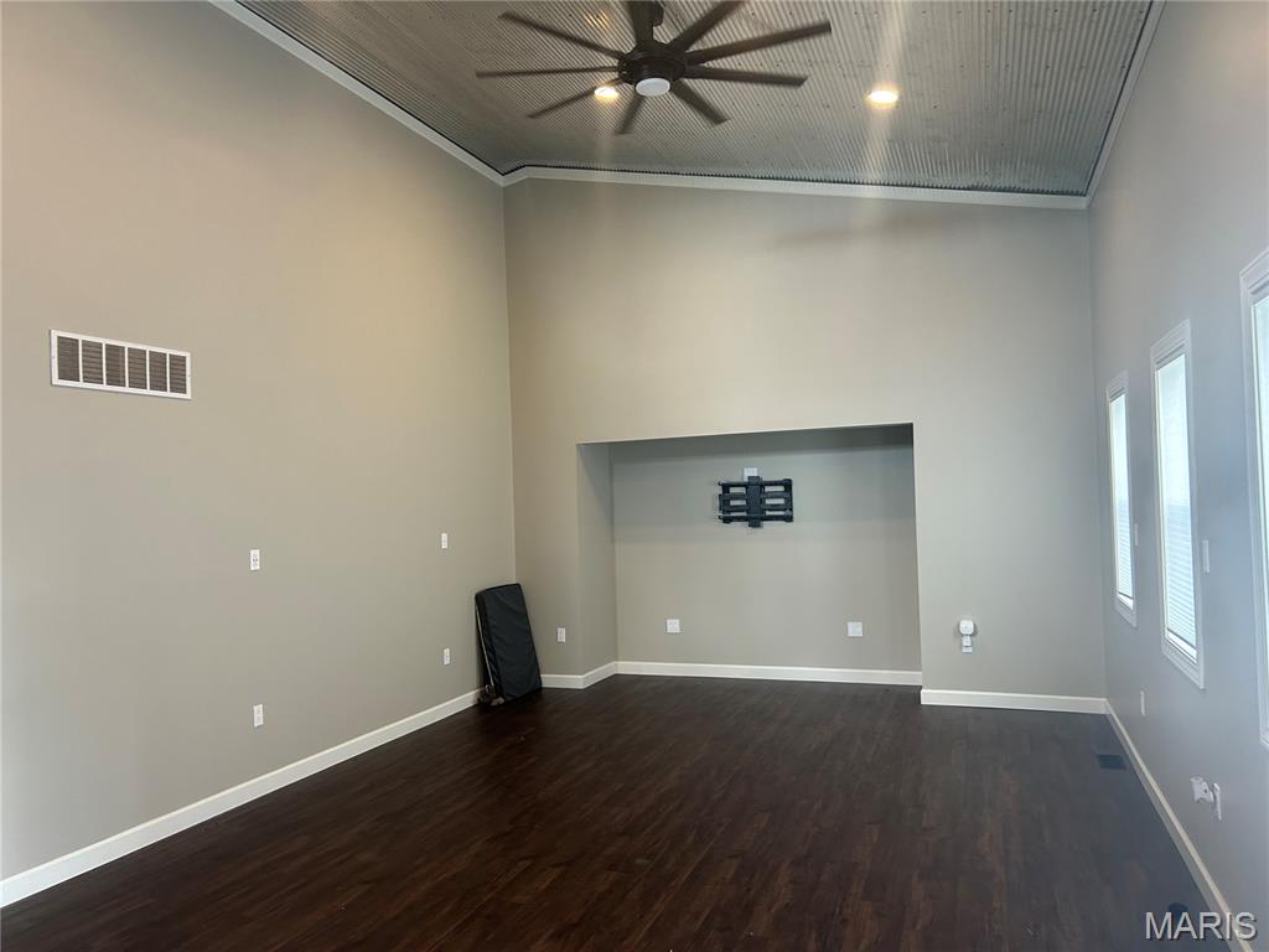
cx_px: 634
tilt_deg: +1.3
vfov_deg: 53.1
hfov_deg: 67.3
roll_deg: +1.4
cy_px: 476
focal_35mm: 26
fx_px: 953
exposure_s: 1/60
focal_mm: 5.7
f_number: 1.5
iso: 100
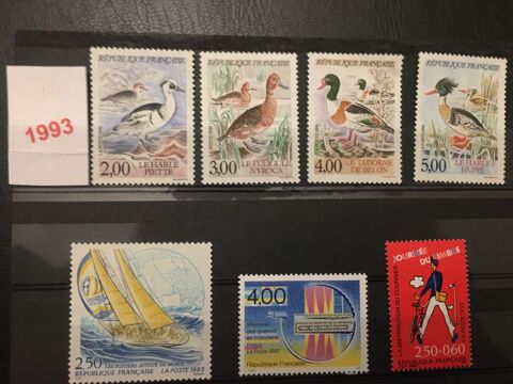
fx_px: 430
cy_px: 192
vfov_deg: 48.2
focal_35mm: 29
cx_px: 256
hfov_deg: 61.7
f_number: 2.2
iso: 500
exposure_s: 1/17
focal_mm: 4.15
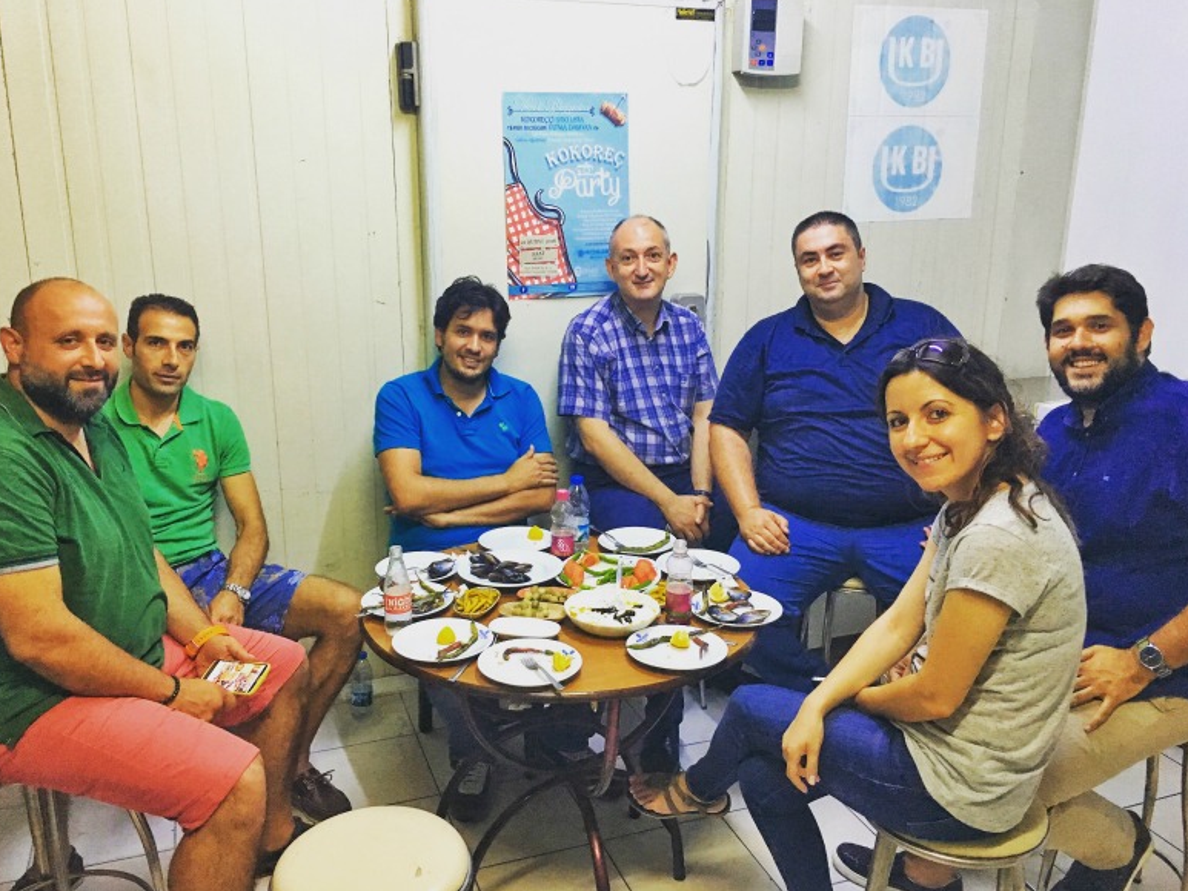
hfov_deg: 59.9
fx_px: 1030
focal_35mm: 30
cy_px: 446
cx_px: 579
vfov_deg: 46.8
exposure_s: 1/17
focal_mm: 4.15
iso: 200
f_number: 2.2
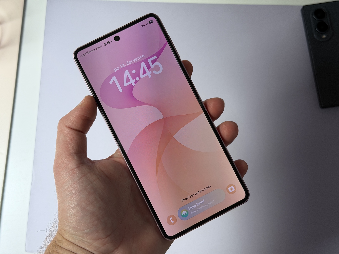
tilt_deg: -78.7
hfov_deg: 39.7
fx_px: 470
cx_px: 170
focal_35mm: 48
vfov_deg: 30.3
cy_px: 127
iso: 64
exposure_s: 1/174
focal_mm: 6.76
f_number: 1.78
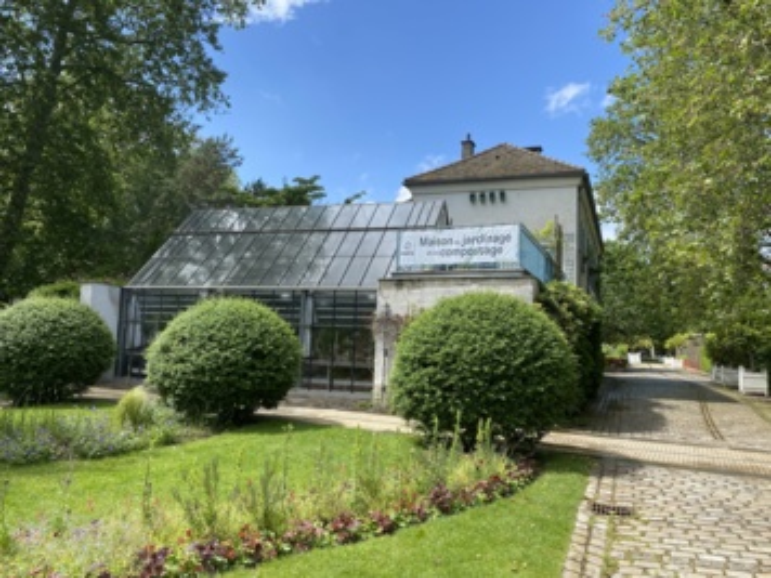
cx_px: 386
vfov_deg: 53.1
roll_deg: -2.9
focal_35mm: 26
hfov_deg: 67.3
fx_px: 579
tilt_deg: +6.2
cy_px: 289
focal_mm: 4.25
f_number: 1.8
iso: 32
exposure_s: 1/1866
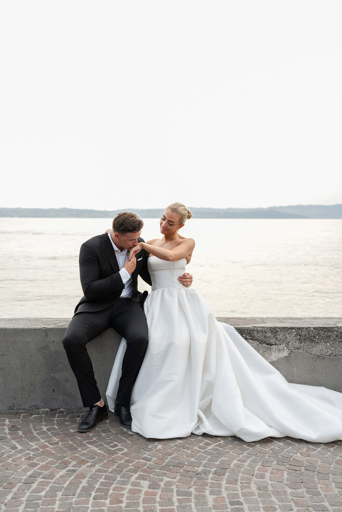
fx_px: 598
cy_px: 256
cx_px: 171
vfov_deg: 46.4
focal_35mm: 42
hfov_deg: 31.9
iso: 1250
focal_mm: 42
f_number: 3.2
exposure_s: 1/1250
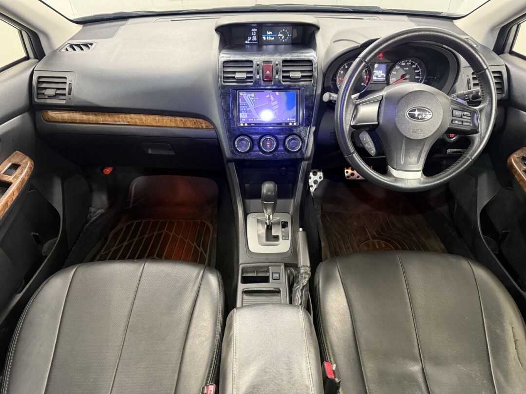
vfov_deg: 56.8
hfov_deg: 71.6
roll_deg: +1.6
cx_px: 263
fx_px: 365
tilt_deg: -37.6
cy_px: 197
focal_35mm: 24
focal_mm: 6.76
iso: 640
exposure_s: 1/33
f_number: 1.78
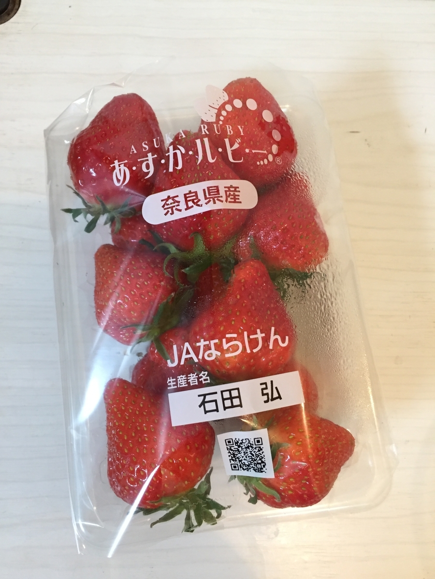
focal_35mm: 29
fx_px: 486
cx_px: 218
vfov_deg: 61.7
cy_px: 290
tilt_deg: -80.0
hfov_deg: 48.2
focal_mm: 4.15
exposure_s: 1/30
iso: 160
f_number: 2.2
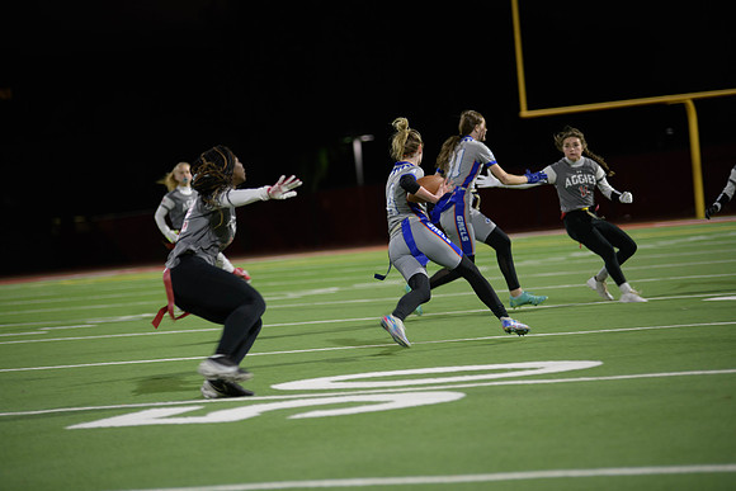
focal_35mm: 150
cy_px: 246
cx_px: 368
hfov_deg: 13.7
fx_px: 3067
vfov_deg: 9.2
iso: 900
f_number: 2.8
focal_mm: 150
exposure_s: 1/200
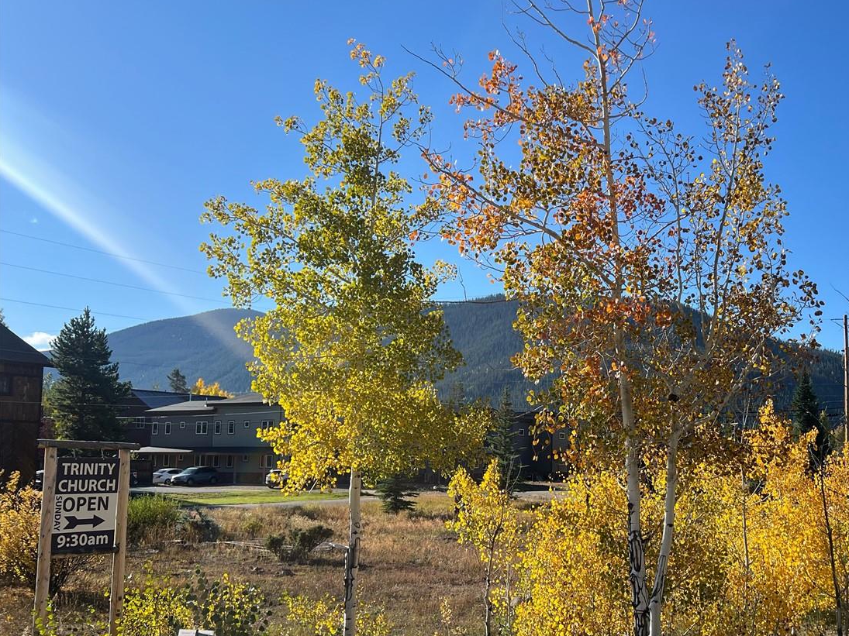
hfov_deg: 47.5
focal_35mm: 38
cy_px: 383
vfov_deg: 37.6
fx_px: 932
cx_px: 618
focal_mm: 5.7
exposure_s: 1/3257
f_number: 1.5
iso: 50
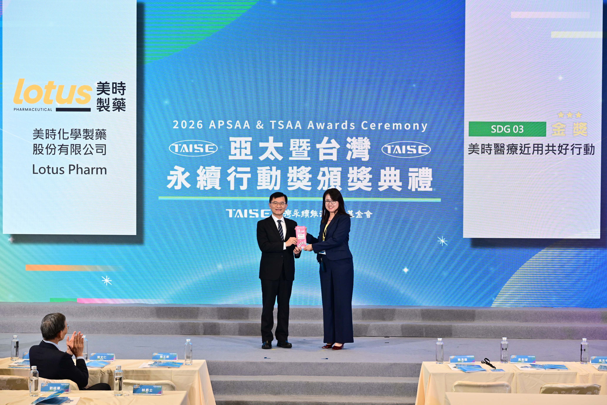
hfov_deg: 28.5
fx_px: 1197
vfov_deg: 19.2
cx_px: 304
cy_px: 202
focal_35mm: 71
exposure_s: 1/160
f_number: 6.3
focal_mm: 71
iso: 1600
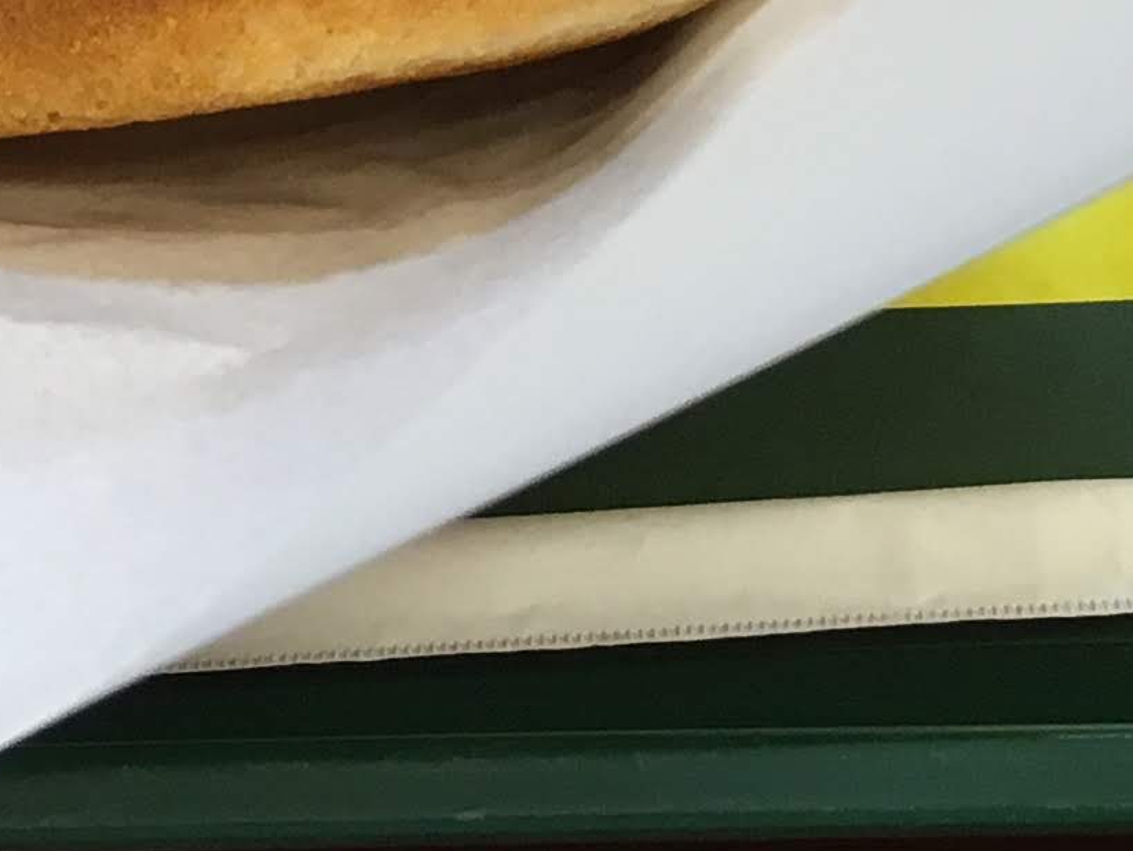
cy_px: -760
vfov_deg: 9.8
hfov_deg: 13.9
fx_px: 4650
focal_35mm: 142
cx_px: 574
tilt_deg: -49.0
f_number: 2.2
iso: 64
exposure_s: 1/30
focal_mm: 4.15
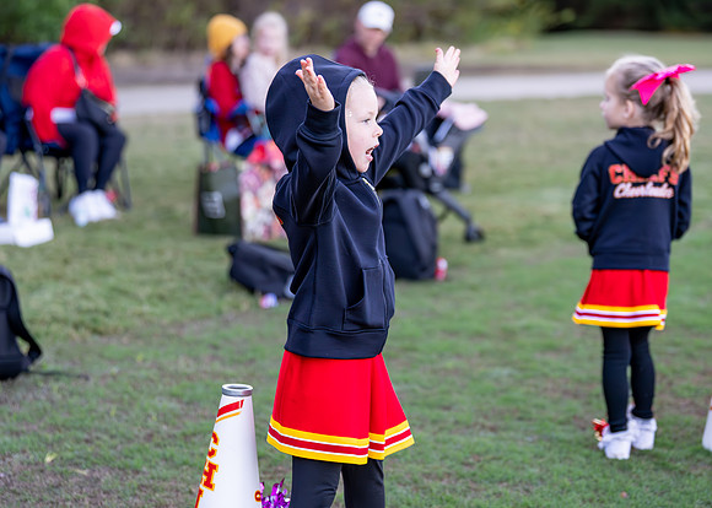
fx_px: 2007
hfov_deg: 20.1
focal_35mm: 99
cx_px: 355
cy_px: 237
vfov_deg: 14.4
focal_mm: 84
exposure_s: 1/1250
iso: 1600
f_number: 2.8
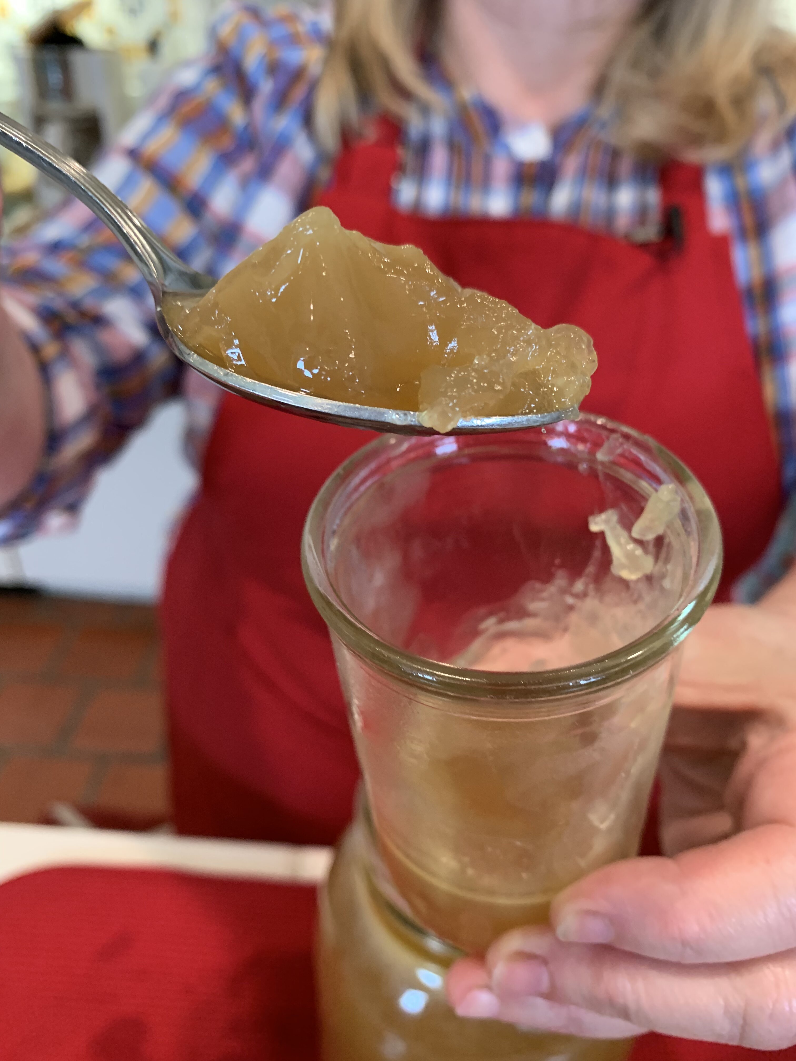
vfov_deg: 67.3
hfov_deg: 53.1
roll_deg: -1.1
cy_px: 530
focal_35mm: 26
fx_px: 797
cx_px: 398
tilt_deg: -32.8
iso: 200
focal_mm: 4.25
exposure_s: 1/60
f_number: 1.8
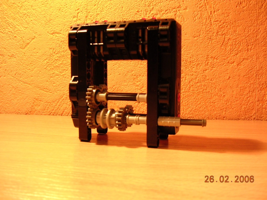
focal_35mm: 38
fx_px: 293
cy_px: 100
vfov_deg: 37.7
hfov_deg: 49.0
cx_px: 134
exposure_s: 1/3.8
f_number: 2.8
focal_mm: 5.8
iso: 104
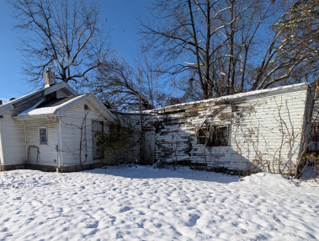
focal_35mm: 21
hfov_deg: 77.7
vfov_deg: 60.3
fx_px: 194
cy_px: 179
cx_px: 124
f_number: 1.7
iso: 65
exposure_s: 1/4505
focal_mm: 2.02
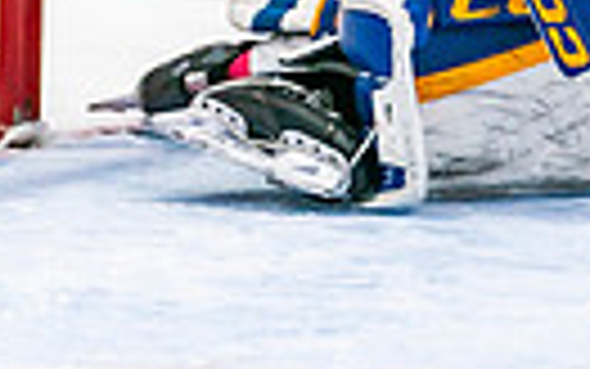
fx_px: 14172
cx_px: 557
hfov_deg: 2.4
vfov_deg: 1.5
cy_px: -142
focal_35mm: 881
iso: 400
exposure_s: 1/640
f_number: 2.8
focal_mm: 115
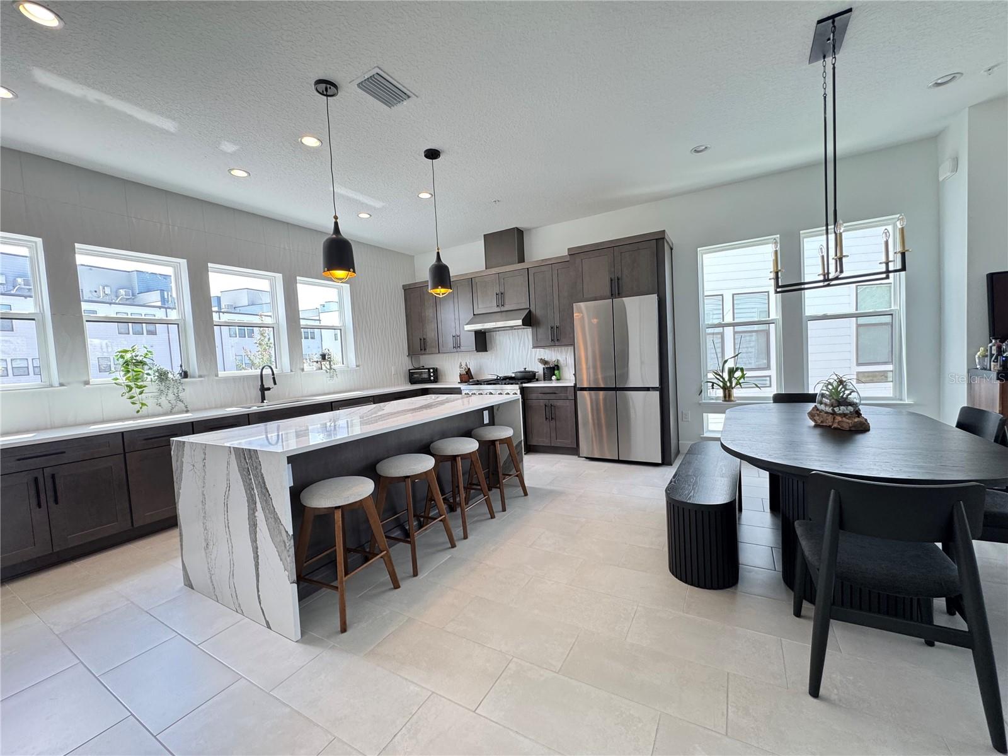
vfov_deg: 85.7
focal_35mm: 14
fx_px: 408
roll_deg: +3.4
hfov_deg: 102.1
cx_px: 504
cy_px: 378
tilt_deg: -3.6
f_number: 2.2
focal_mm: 2.22
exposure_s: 1/120
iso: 200
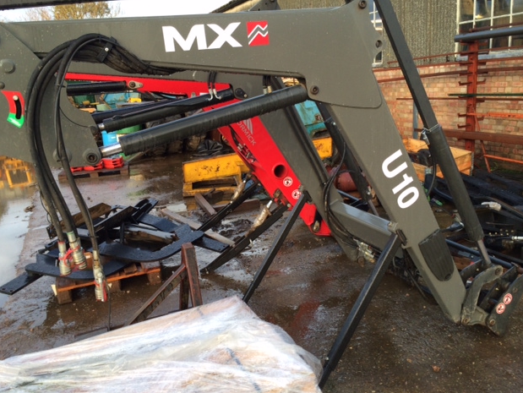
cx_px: 256
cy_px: 196
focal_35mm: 31
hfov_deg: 58.3
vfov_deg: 45.5
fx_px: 469
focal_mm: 4.12
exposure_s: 1/120
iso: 64
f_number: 2.2
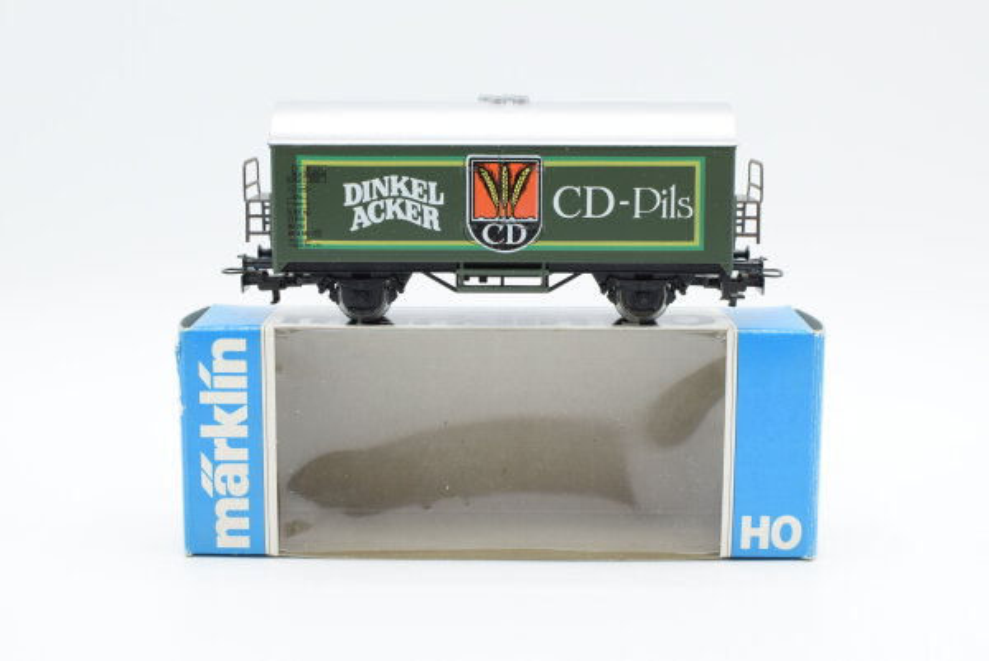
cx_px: 494
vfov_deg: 25.8
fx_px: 1443
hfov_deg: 37.8
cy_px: 330
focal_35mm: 52
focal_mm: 35
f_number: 8
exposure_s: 1/125
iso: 320
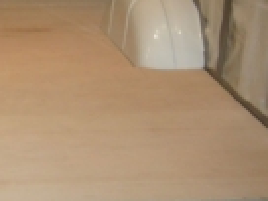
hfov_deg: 18.3
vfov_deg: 14.1
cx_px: -35
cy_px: 0
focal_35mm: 103
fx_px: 797
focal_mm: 5.8
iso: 100
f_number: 2.8
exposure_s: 1/60
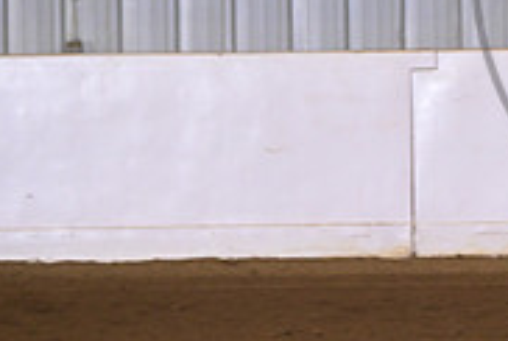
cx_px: 801
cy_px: -32
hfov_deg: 3.2
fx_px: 9003
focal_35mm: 637
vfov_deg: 2.2
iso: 2000
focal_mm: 200
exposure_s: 1/200
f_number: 4.5
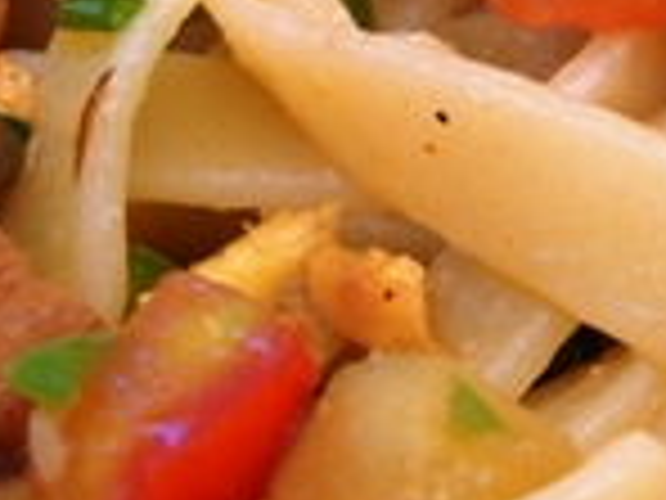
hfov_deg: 15.4
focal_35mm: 124
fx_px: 2386
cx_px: 765
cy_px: -95
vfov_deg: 11.7
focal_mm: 6.72
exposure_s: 1/129
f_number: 3.1
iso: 64
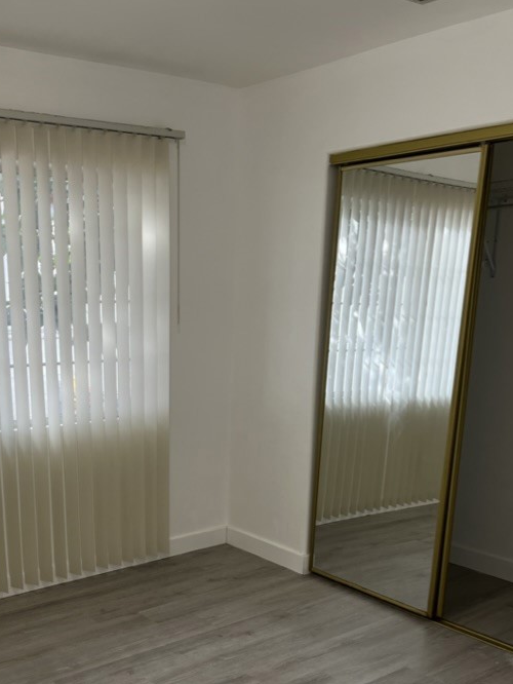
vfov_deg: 45.3
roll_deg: +1.0
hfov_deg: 35.6
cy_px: 506
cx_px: 166
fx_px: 790
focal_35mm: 40
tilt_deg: -15.4
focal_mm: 5.7
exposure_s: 1/120
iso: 125
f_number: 1.5
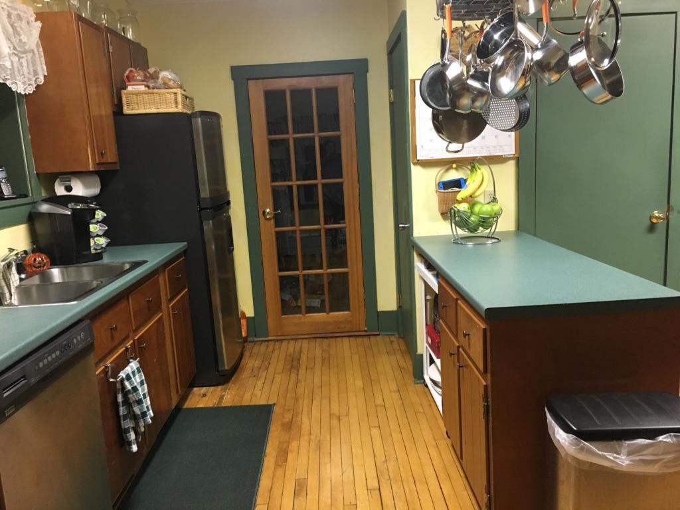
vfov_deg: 48.2
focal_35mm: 29
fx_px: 570
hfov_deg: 61.7
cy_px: 255
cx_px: 340
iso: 200
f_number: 2.2
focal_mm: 4.15
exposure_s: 1/15
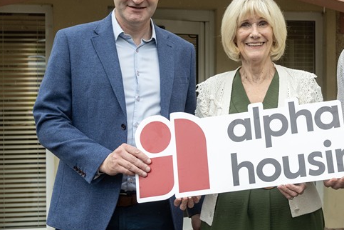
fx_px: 736
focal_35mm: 77
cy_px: 106
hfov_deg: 26.0
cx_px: 254
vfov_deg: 17.7
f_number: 5.6
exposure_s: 1/500
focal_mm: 40
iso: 800
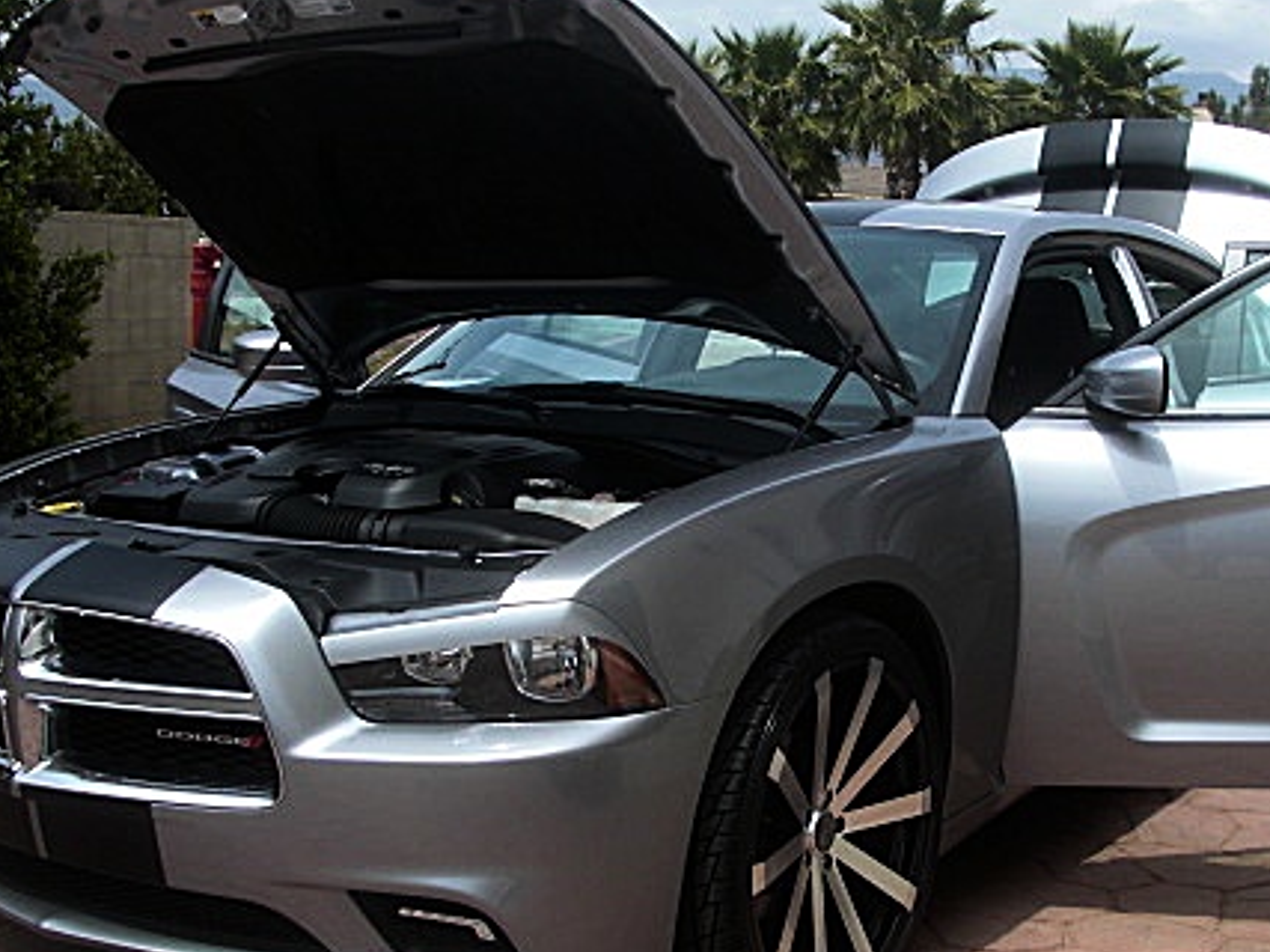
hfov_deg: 35.4
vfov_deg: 27.0
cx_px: 794
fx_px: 1981
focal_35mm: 54
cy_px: 580
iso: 50
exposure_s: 1/800
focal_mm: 6.3
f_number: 2.8
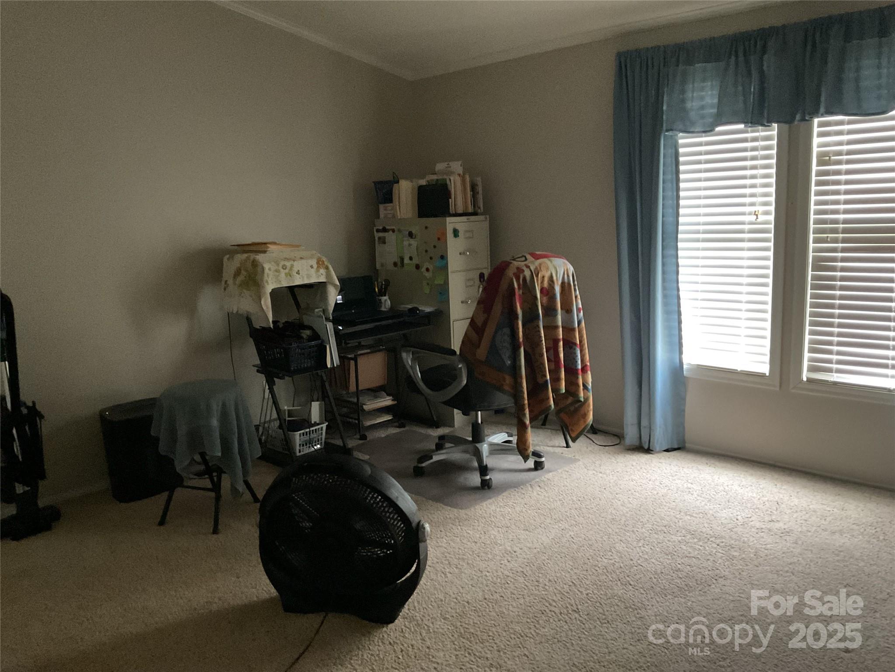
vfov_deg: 48.2
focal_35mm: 29
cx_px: 448
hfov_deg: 61.7
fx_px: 750
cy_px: 336
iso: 500
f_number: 1.8
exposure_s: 1/30
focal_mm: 3
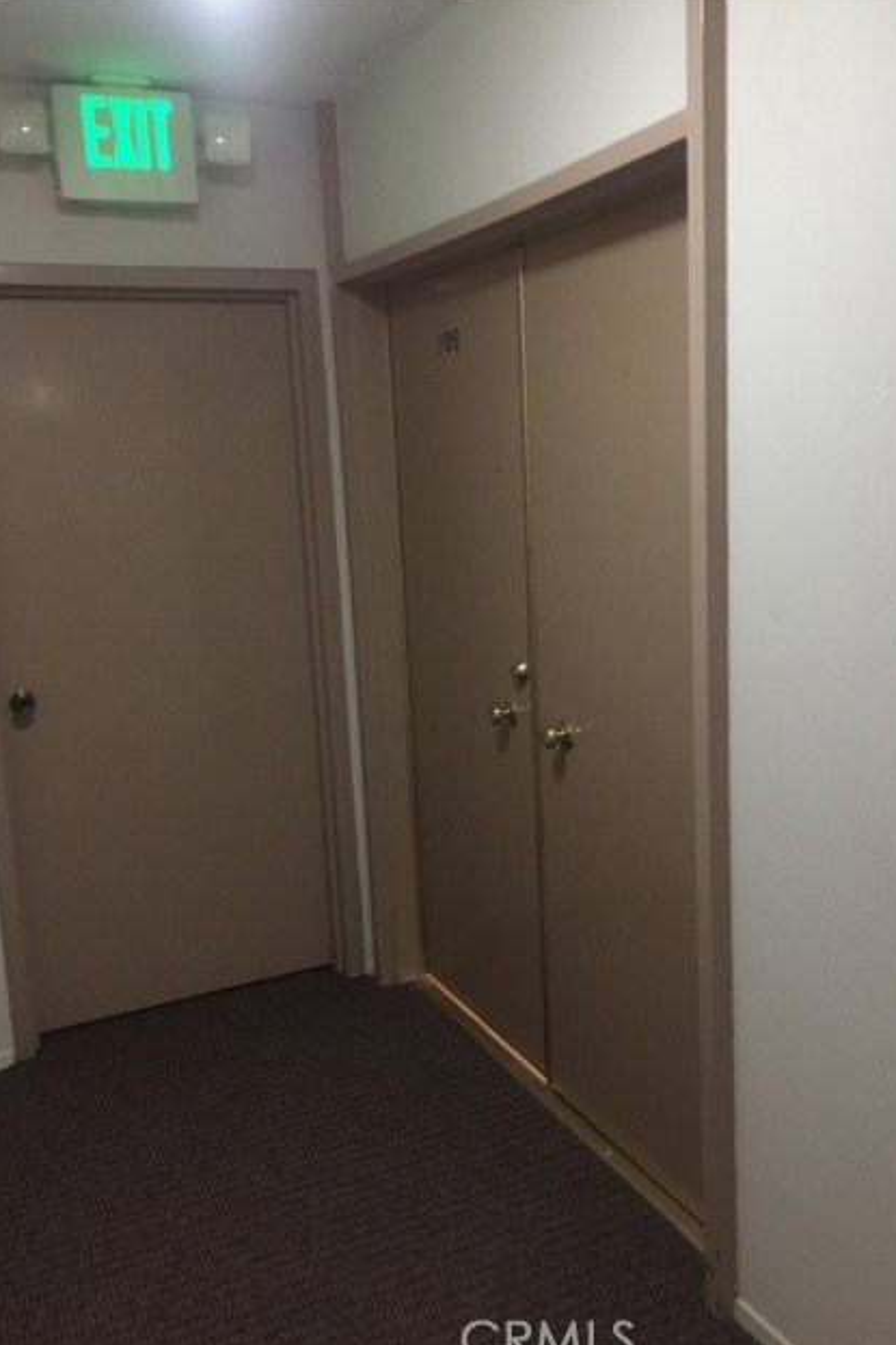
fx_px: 1158
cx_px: 440
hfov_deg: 42.3
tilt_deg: -8.1
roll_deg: +3.5
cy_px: 680
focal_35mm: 31
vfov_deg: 60.3
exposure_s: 1/4
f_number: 2.2
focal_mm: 4.15
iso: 80
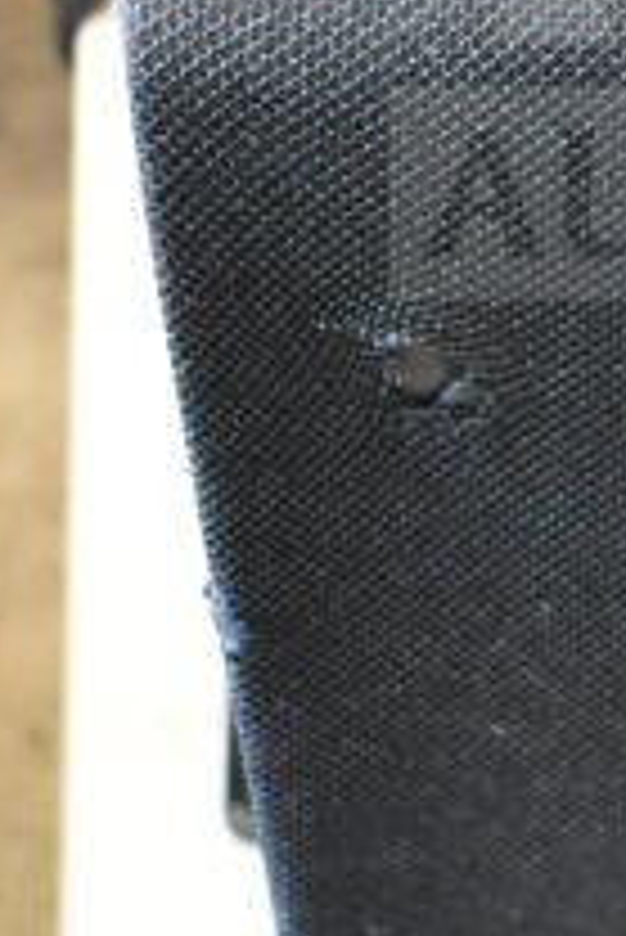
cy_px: -58
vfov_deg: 8.2
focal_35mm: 250
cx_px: 892
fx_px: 6510
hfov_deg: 5.5
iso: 7200
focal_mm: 38
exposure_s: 1/60
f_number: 4.8
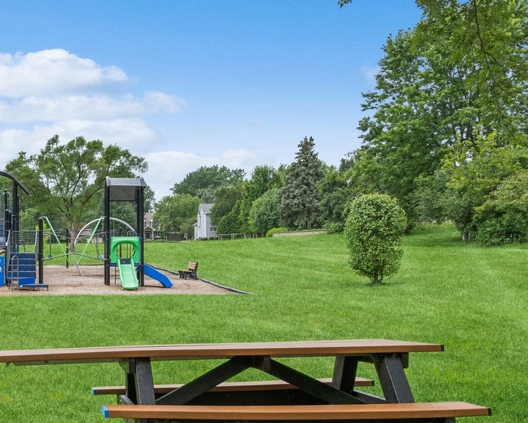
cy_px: 244
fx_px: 703
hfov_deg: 37.6
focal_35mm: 45
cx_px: 25
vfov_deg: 33.4
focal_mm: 24
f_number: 9.5
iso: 200
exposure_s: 1/250
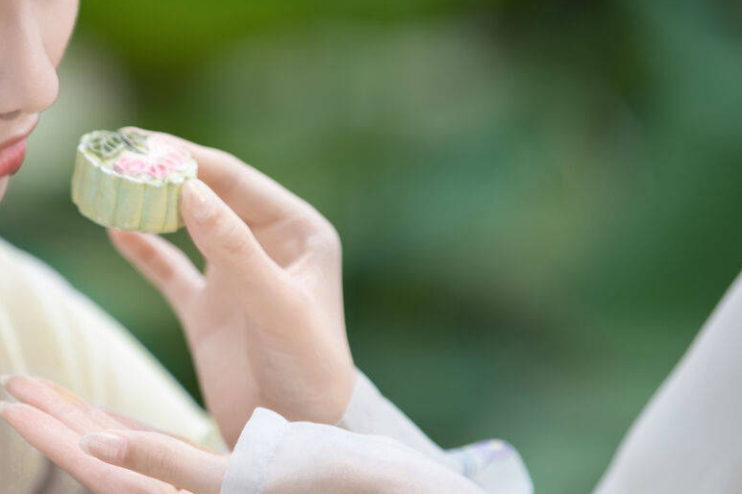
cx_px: 168
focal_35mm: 311
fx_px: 6407
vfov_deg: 4.4
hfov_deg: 6.6
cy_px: 281
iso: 100
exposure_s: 1/320
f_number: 2.8
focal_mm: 200
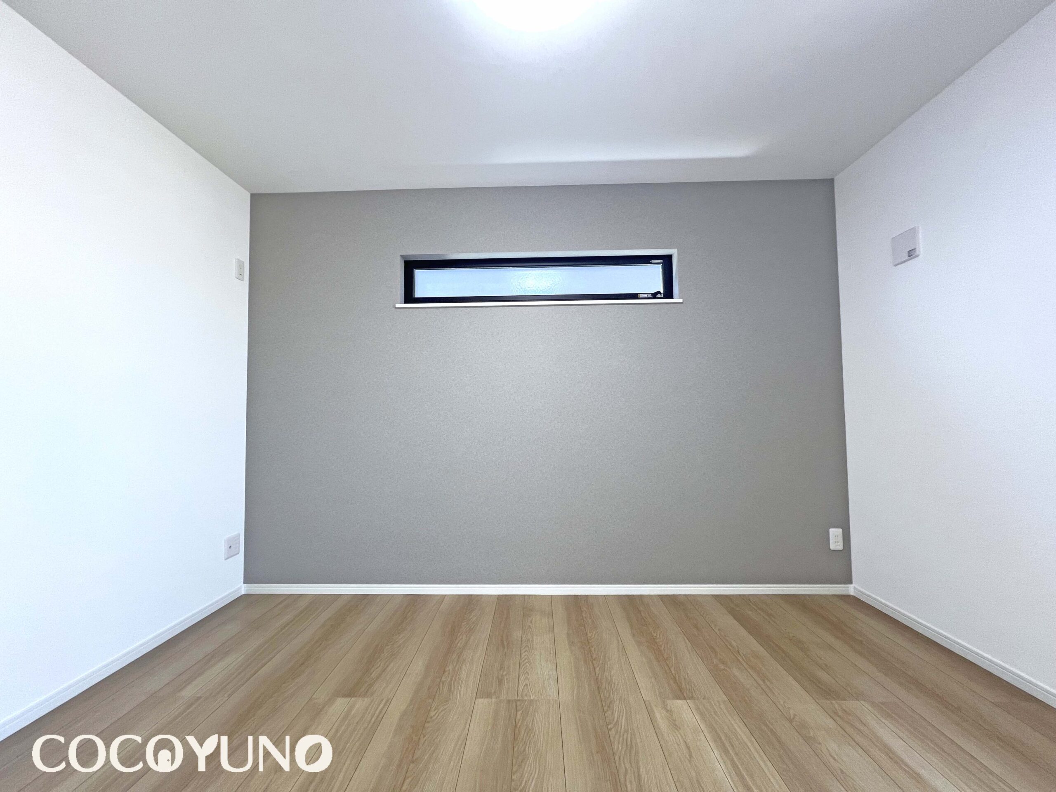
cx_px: 528
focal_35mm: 13
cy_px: 396
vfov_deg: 89.9
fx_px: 397
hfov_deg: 106.2
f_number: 1.8
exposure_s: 1/99
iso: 100
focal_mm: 1.57
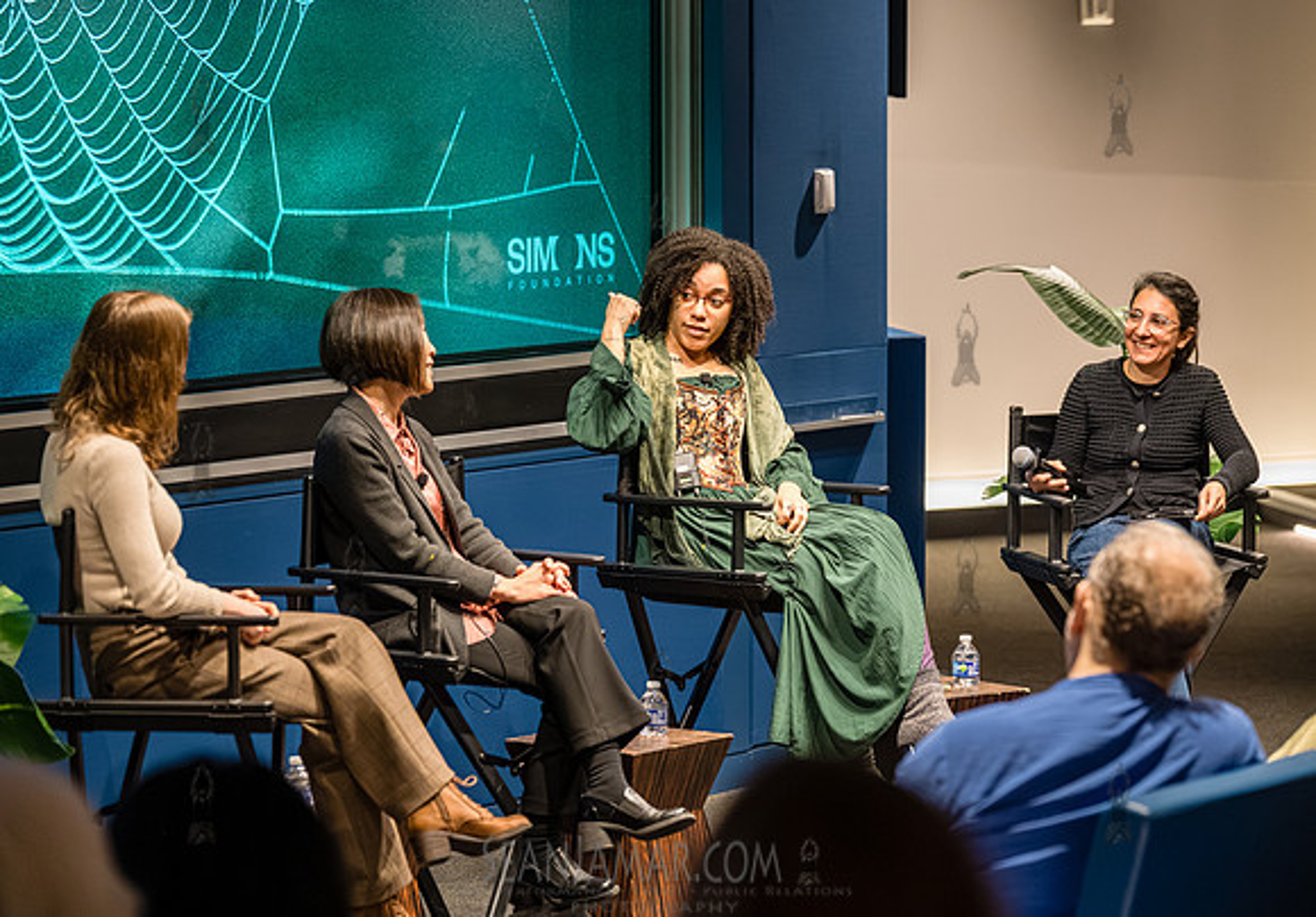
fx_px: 4707
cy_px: 434
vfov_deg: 11.1
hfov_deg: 15.9
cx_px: 726
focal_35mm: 127
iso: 5000
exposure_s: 1/160
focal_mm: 116
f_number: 3.5
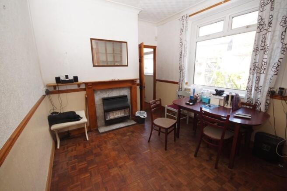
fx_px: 120
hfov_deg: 100.4
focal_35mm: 15
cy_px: 96
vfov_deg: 77.3
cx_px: 144
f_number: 5.6
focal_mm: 10
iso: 320
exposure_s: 1/60
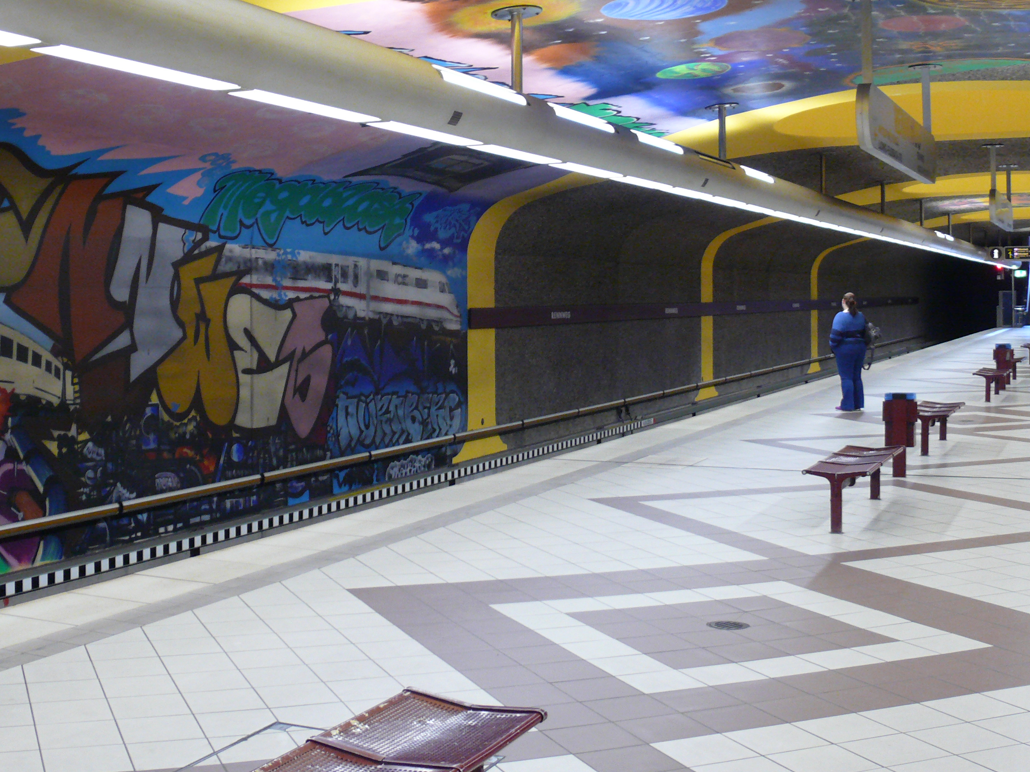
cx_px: 467
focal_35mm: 48
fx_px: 1428
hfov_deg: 39.6
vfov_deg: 30.1
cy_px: 288
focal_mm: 7.4
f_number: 2.8
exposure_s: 1/15
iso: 200
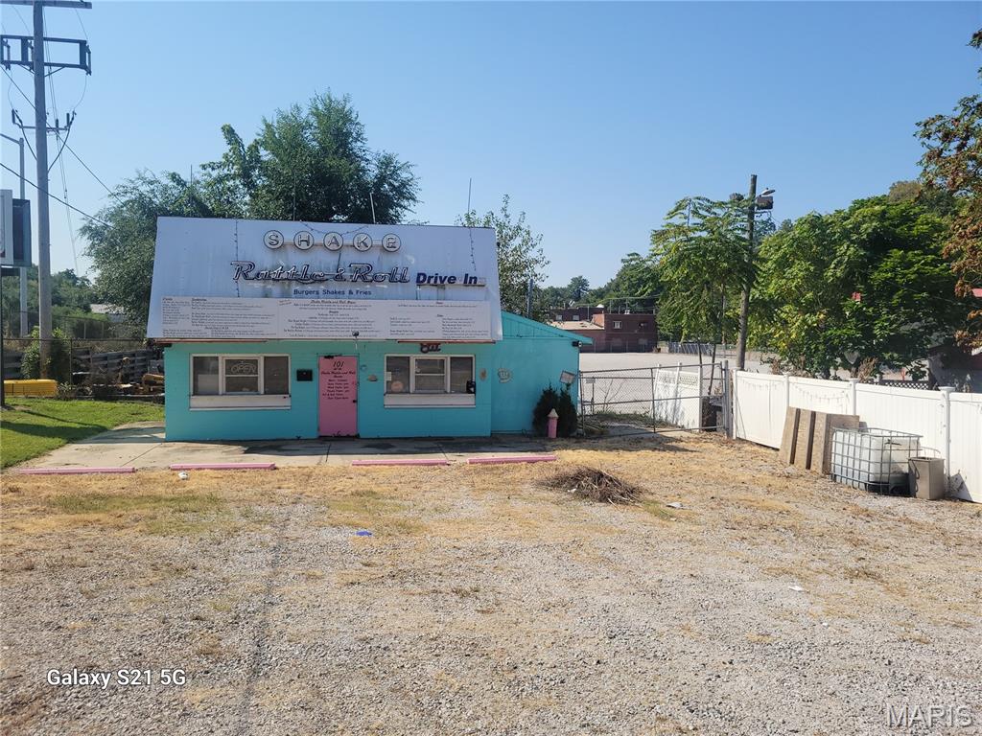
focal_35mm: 26
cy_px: 368
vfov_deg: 53.1
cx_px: 491
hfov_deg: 67.3
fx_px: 738
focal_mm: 5.4
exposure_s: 1/2874
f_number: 1.8
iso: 40
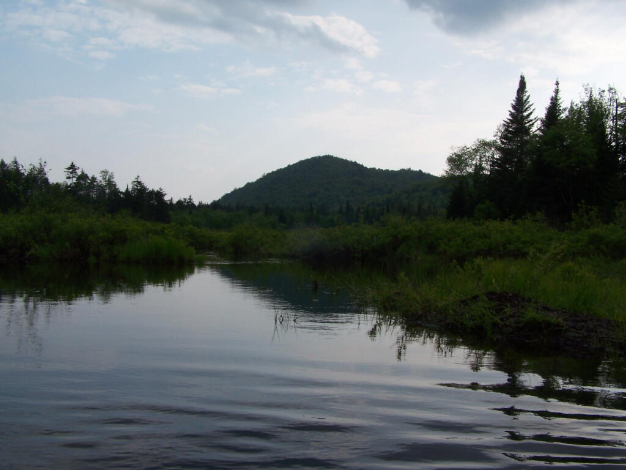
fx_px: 687
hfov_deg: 49.0
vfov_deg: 37.7
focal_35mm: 38
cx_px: 313
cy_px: 235
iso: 80
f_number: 5.6
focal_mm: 6.3
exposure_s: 1/640
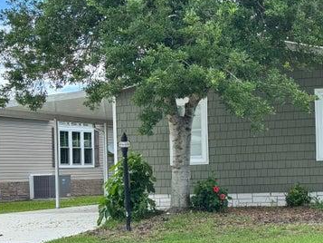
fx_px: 803
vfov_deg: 17.2
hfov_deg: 22.5
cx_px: 251
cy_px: 151
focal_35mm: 86
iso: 64
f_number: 1.78
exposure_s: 1/1524
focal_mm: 6.76
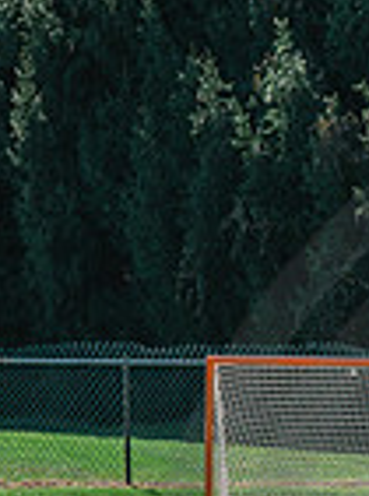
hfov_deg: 2.1
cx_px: 763
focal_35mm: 714
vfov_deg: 2.8
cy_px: 670
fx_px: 10195
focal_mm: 180
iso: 250
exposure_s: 1/1600
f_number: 5
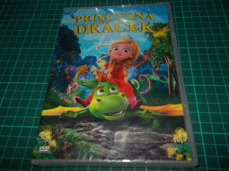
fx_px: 192
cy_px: 86
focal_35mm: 29
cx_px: 114
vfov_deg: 48.2
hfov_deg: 61.7
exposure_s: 1/30
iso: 200
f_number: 3.3
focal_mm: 4.1
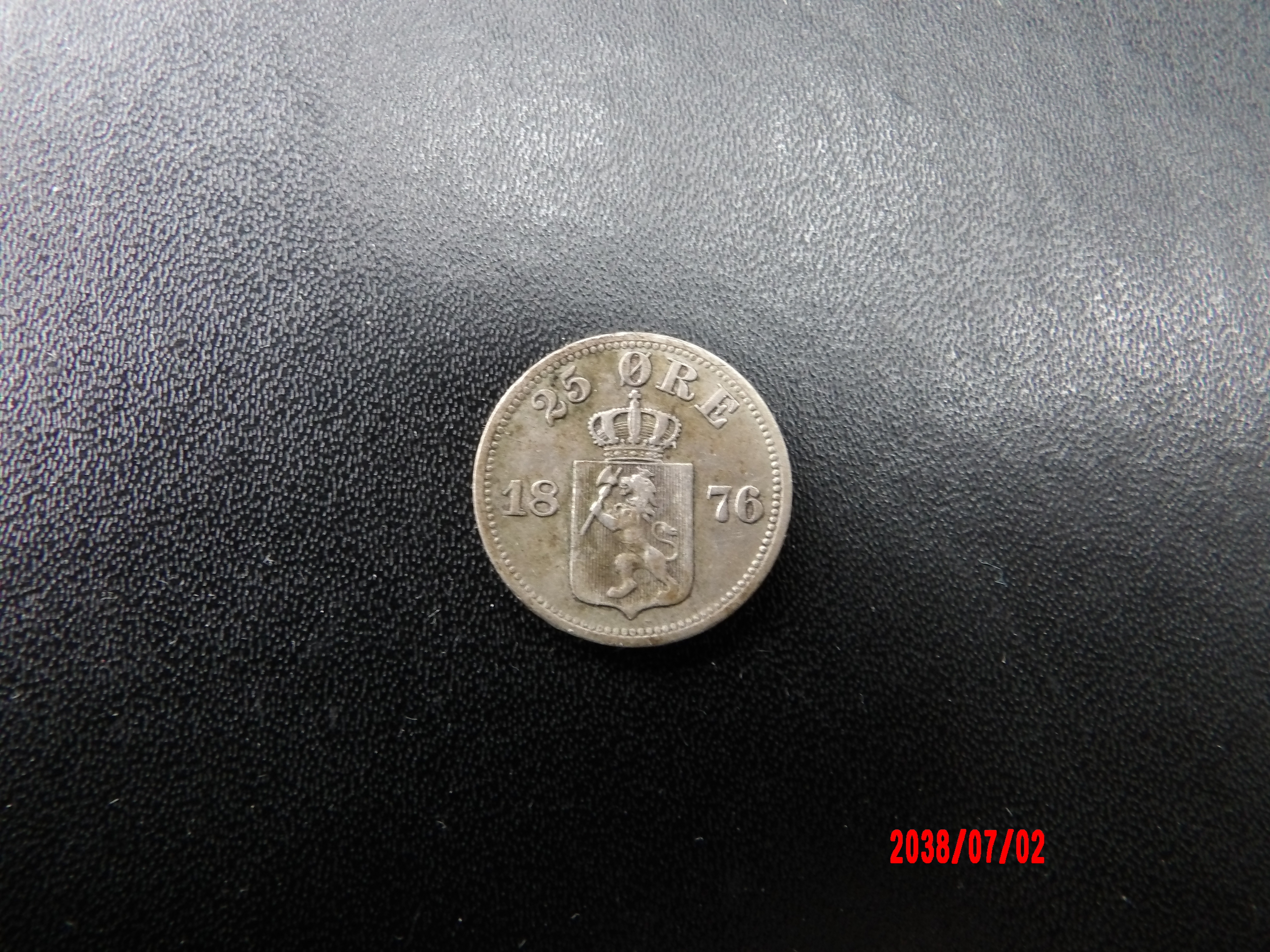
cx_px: 635
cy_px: 476
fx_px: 844
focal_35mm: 23
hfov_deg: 73.9
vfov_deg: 58.9
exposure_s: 1/15
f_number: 4.1
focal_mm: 4.2
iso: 315
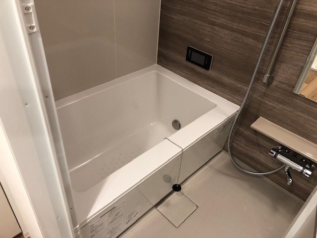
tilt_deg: -36.2
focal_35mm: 28
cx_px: 158
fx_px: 256
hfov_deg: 63.4
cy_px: 119
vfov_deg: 49.7
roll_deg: -5.0
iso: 40
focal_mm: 3.99
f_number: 1.8
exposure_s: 1/17
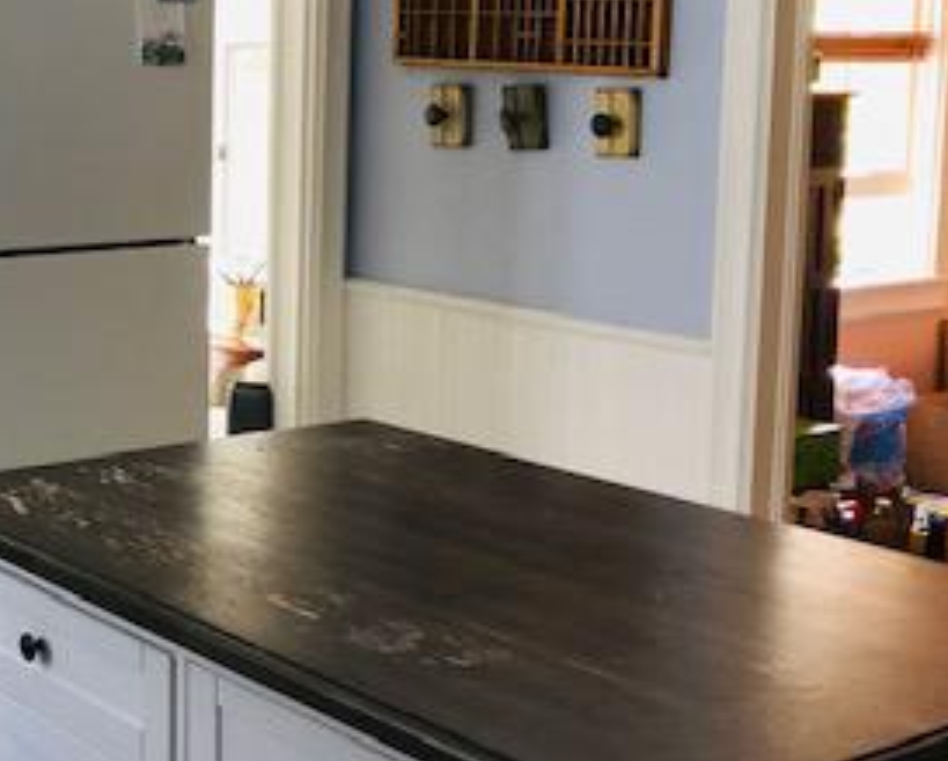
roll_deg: +0.0
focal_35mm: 64
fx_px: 1798
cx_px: 73
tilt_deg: -5.6
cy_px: 316
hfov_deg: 28.3
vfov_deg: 23.9
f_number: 1.8
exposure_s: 1/60
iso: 25
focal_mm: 3.99
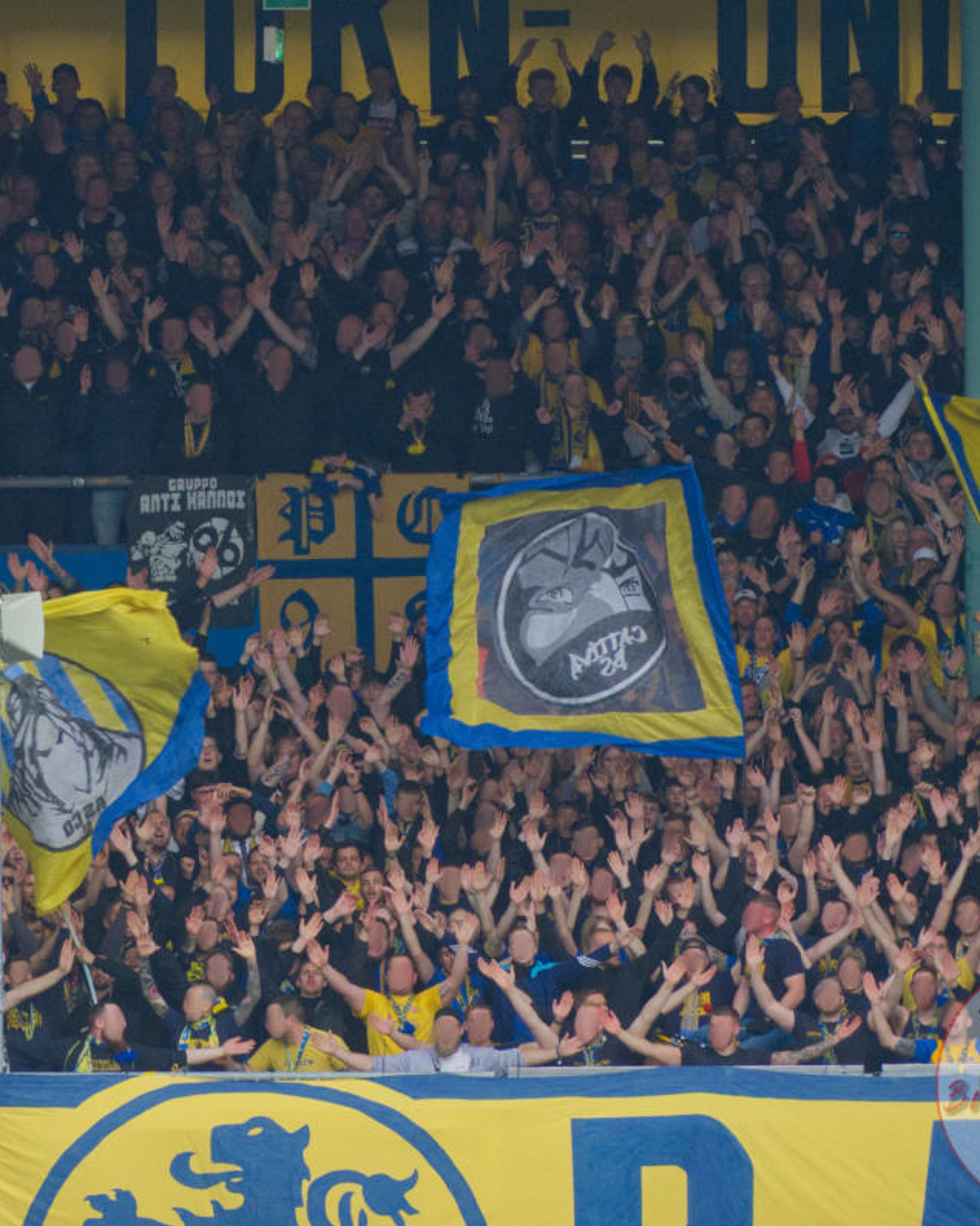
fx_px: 30895
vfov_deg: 2.3
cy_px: 615
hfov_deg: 1.8
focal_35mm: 852
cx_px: 295
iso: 800
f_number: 5.6
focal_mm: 220
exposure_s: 1/320
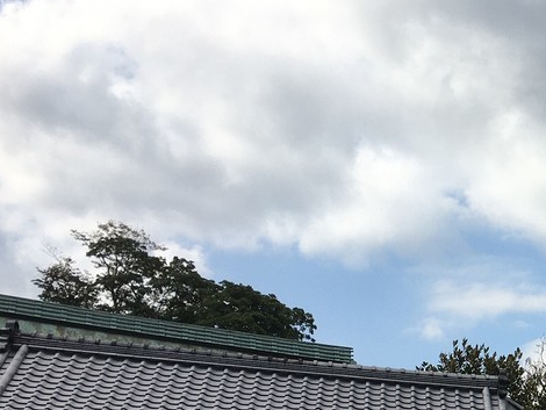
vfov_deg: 19.6
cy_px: 348
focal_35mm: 74
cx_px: 634
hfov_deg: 24.2
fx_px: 1168
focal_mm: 4.15
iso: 25
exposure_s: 1/1972
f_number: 2.2
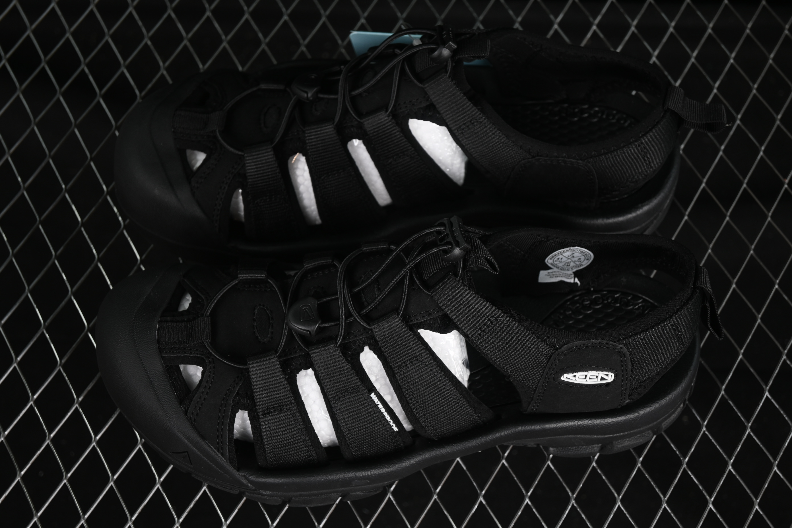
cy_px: 264
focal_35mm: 75
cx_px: 396
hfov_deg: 27.0
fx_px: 1650
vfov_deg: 18.2
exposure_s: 1/40
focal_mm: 50
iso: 160
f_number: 6.3
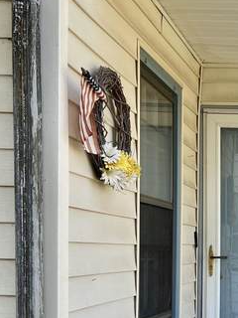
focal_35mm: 78
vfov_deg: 24.4
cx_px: 338
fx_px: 715
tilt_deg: -0.7
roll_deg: -1.1
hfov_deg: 17.3
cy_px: 274
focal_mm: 5.7
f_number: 1.5
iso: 50
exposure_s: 1/748
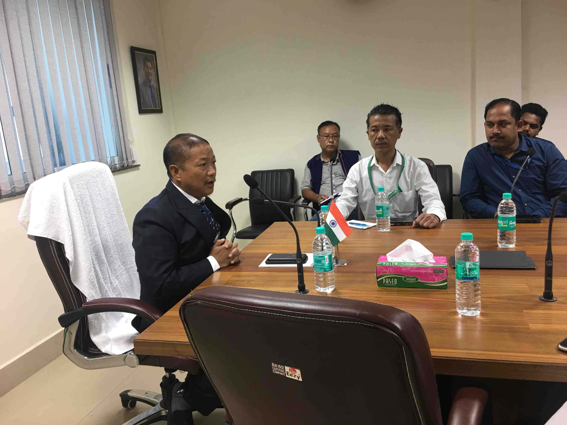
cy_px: 212
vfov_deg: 48.2
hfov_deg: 61.7
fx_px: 475
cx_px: 284
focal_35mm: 29
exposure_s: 1/17
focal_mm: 4.15
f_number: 2.2
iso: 40
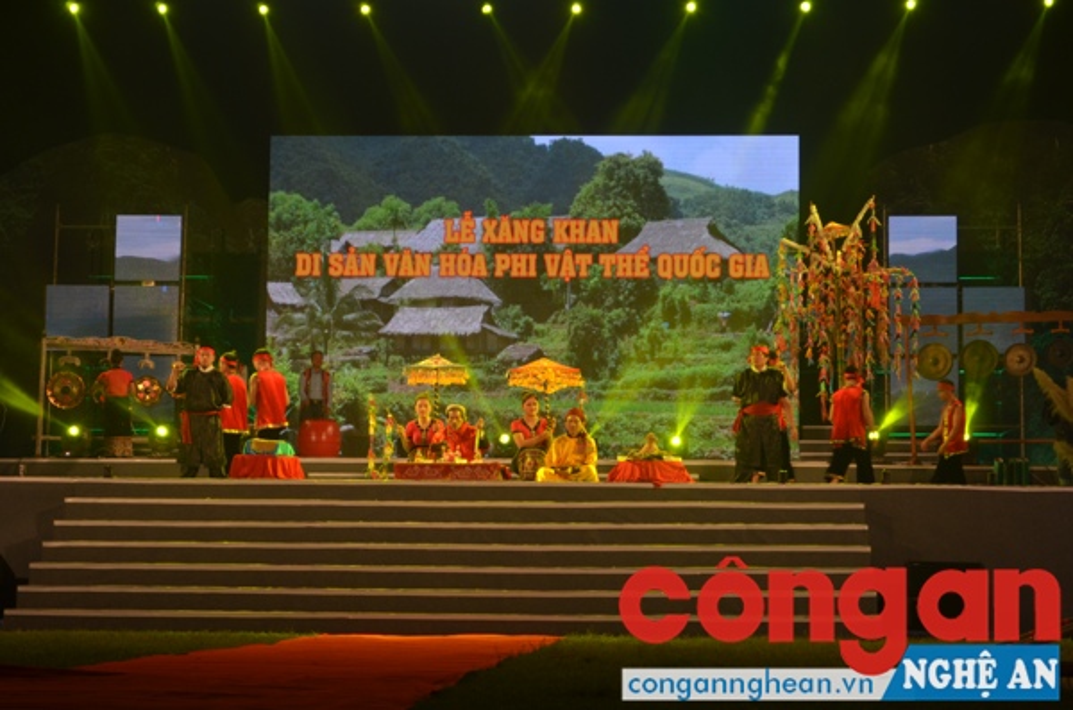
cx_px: 536
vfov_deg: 18.8
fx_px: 2141
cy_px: 355
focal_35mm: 72
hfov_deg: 28.1
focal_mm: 48
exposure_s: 1/50
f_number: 5.3
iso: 400
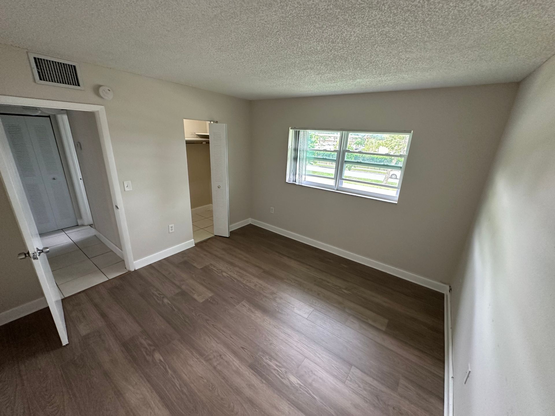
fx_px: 224
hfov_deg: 102.1
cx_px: 278
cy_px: 208
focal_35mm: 14
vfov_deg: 85.7
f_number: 2.2
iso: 250
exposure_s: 1/99
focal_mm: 2.22
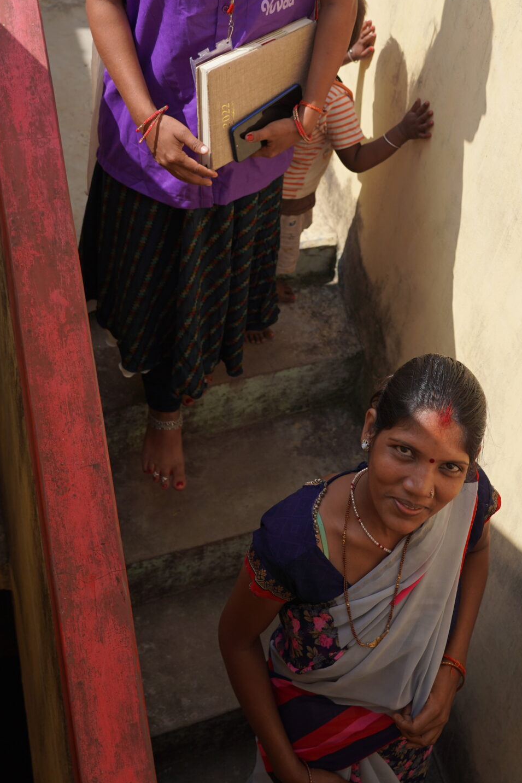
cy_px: 150
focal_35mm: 59
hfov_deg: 22.8
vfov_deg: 32.9
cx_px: 392
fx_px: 1283
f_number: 4.5
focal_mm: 33
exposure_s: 1/800
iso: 100
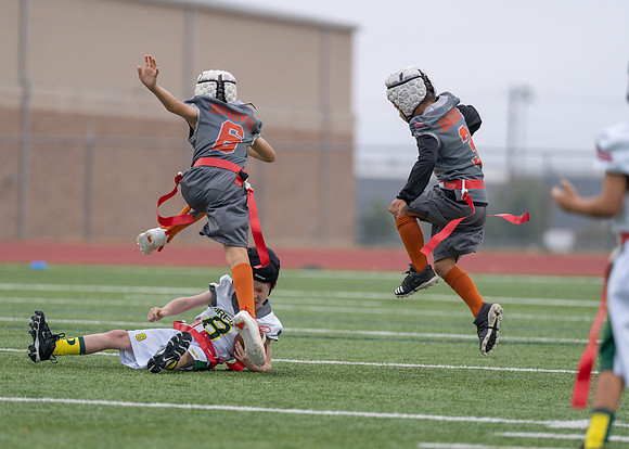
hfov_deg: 7.8
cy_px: 251
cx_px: 270
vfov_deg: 5.5
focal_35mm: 260
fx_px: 4642
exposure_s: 1/1250
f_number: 2.8
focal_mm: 200
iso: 1000
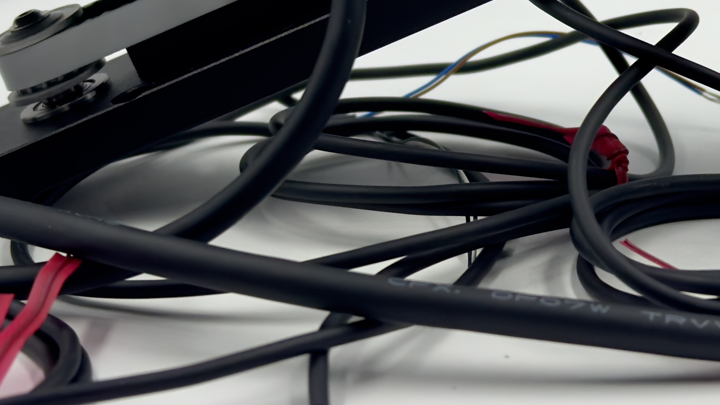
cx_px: 409
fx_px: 2005
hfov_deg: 20.3
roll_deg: +0.7
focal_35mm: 105
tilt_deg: -12.7
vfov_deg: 11.4
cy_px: -21
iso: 100
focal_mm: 6.76
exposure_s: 1/1333
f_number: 1.78
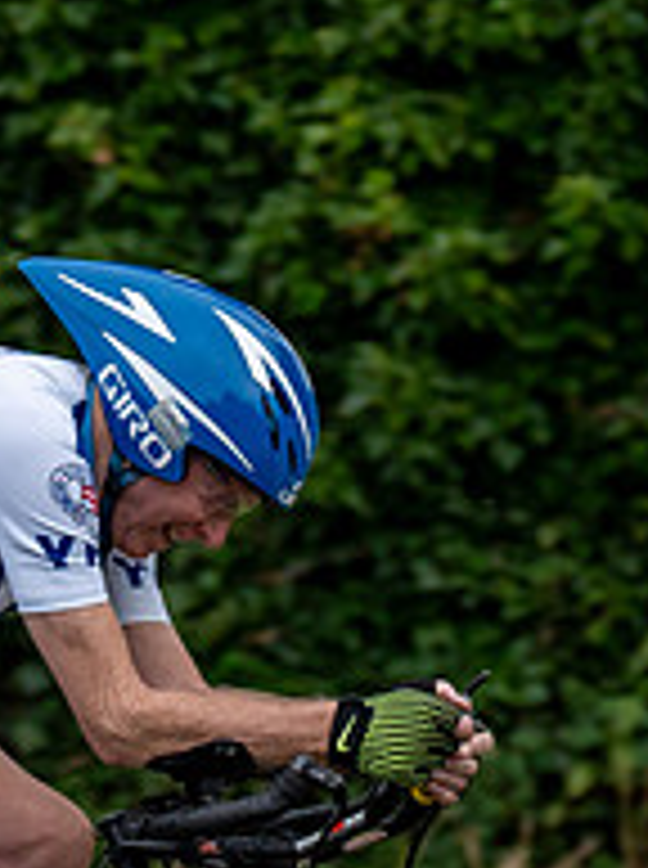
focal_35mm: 376
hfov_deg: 3.9
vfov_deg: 5.3
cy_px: 430
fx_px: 9416
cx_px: 120
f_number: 2.8
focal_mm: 84
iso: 1000
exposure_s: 1/800
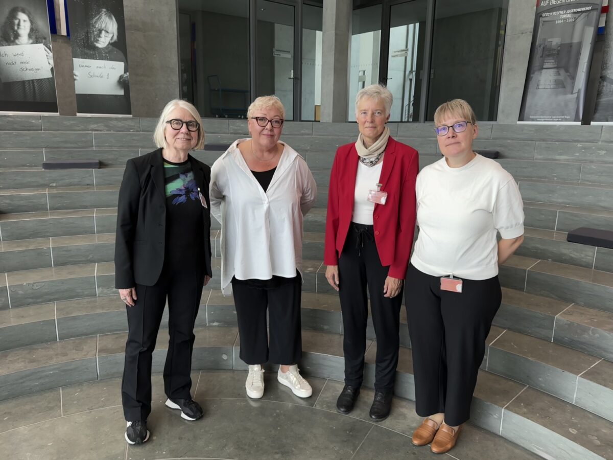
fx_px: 425
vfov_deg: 56.8
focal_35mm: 24
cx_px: 306
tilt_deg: -12.1
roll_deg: -1.3
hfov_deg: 71.6
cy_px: 230
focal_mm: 6.76
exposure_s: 1/121
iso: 160
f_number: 1.78
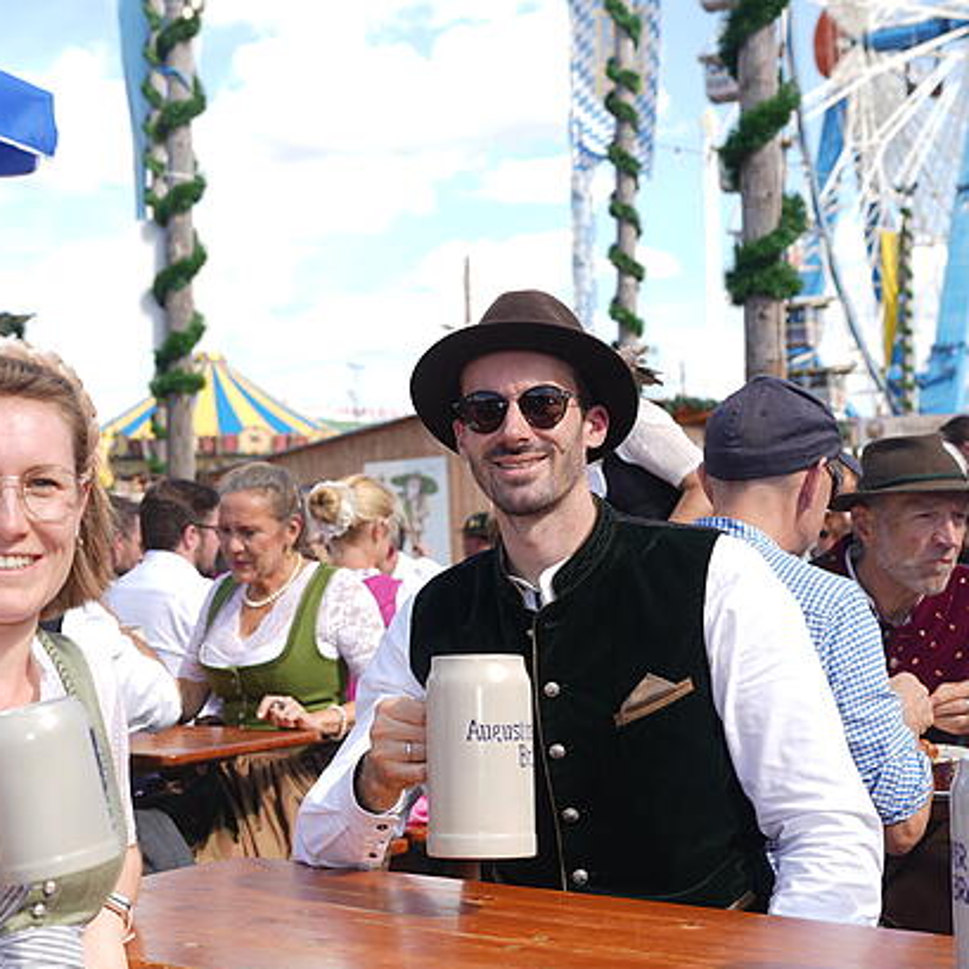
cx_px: 265
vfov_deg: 29.0
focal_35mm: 59
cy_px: 565
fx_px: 1869
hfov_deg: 28.7
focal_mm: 35
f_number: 4
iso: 50
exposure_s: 1/250
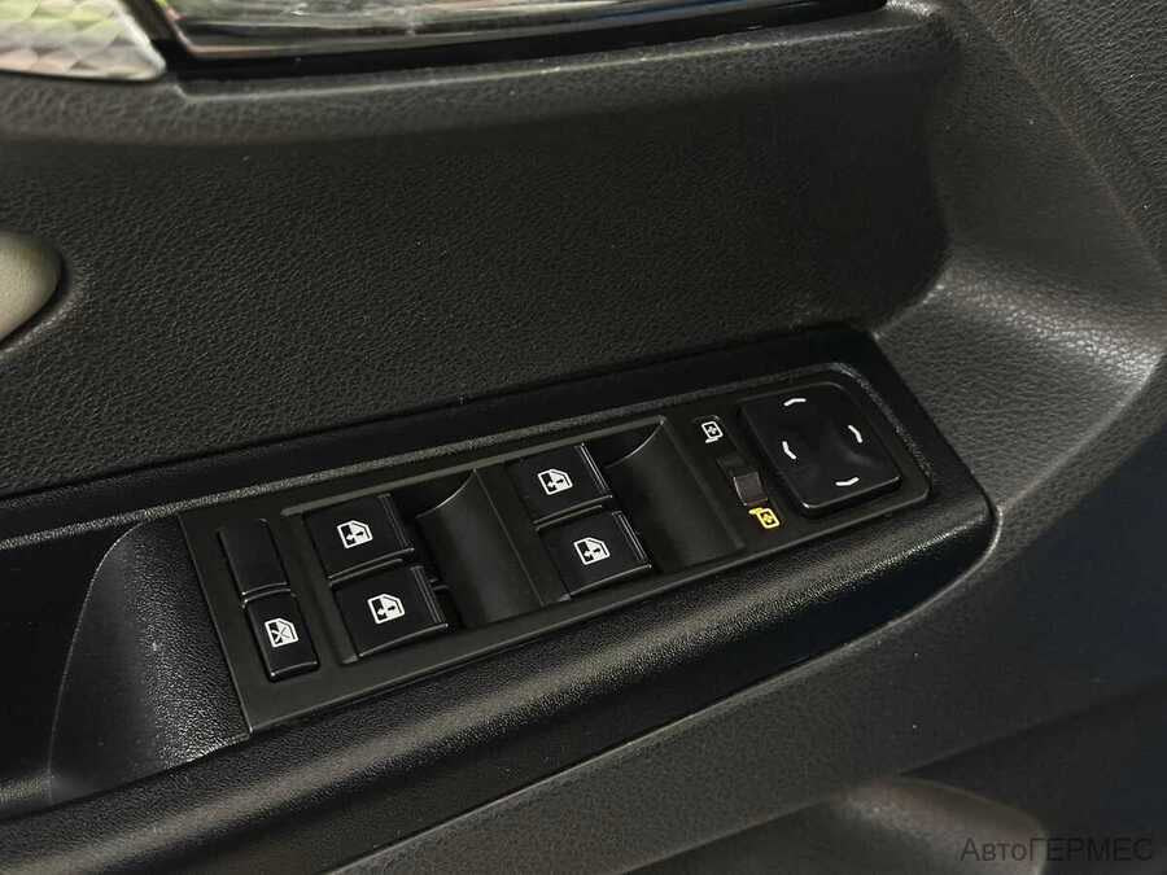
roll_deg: +1.9
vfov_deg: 30.3
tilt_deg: -31.6
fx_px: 1618
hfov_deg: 39.7
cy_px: 438
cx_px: 584
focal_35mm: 48
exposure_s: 1/33
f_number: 1.78
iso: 500
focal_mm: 6.86
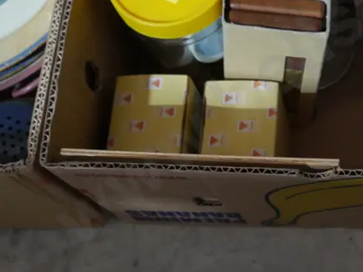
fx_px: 860
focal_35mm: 82
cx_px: 414
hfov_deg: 22.3
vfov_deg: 17.4
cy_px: -29
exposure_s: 1/60
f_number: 4
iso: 1000
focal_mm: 17
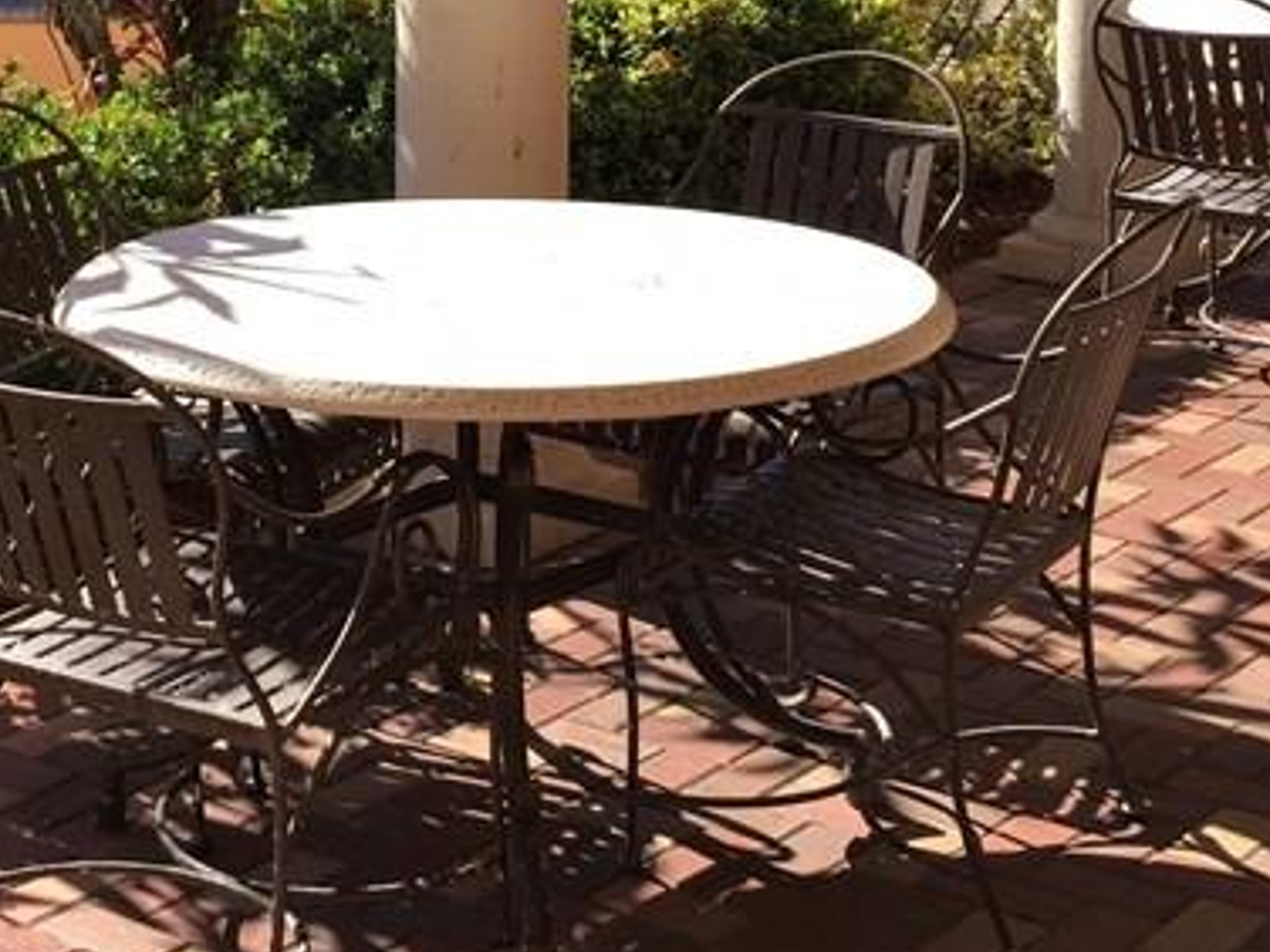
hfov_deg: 24.4
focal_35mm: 79
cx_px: 314
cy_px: 27
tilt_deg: -8.2
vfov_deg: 18.2
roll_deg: +0.4
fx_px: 2898
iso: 32
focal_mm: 4.15
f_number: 2.2
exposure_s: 1/842
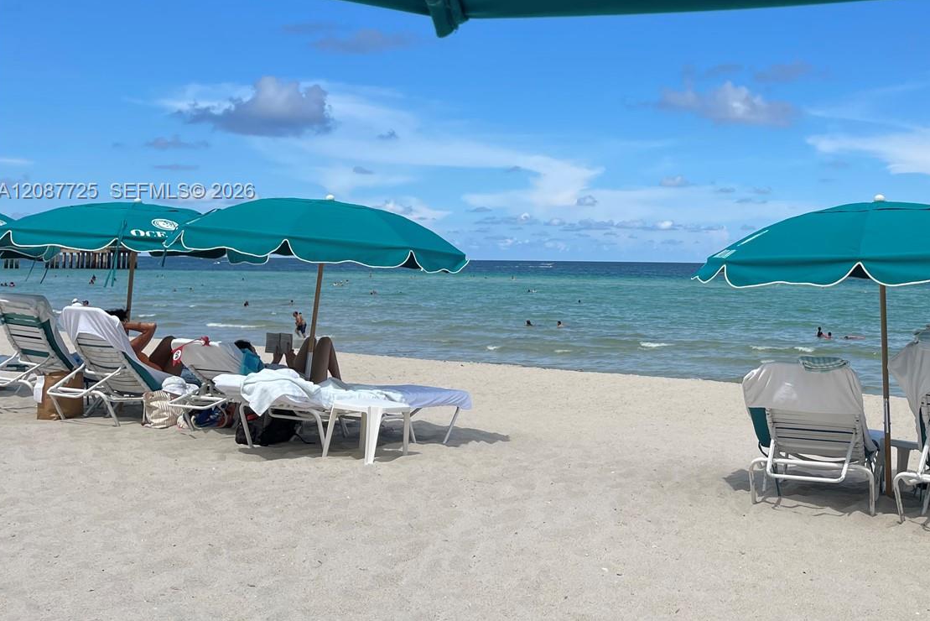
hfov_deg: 48.2
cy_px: 192
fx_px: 1008
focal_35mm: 39
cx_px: 664
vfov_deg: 33.8
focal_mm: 5.1
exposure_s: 1/4525
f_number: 1.6
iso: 32
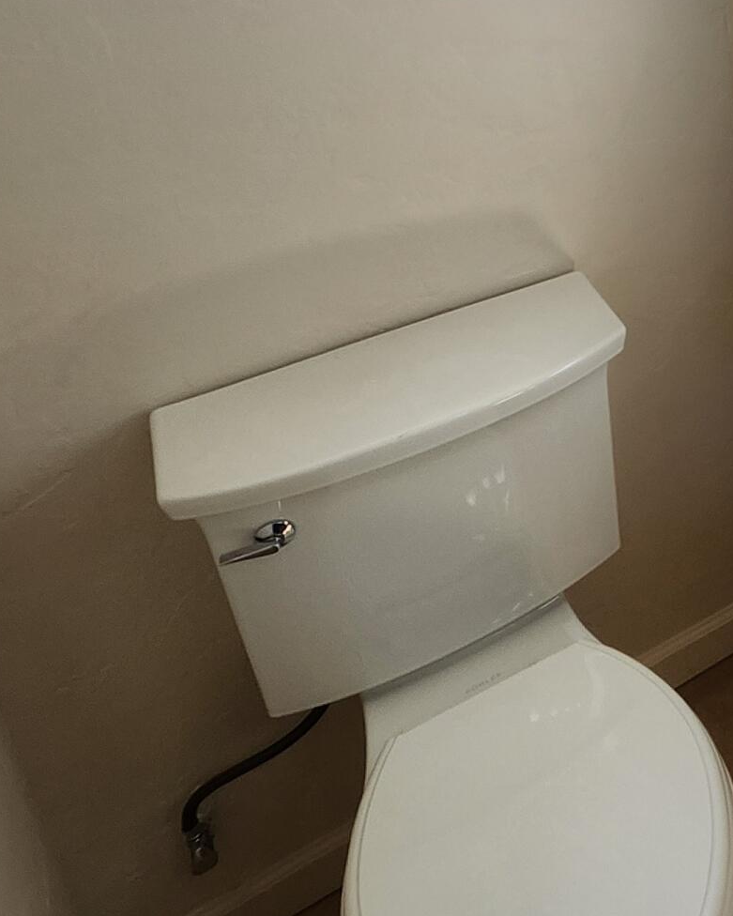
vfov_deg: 41.2
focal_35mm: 39
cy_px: 13
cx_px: 1049
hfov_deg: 28.1
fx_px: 1057
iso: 64
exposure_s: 1/120
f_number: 2.2
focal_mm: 1.74
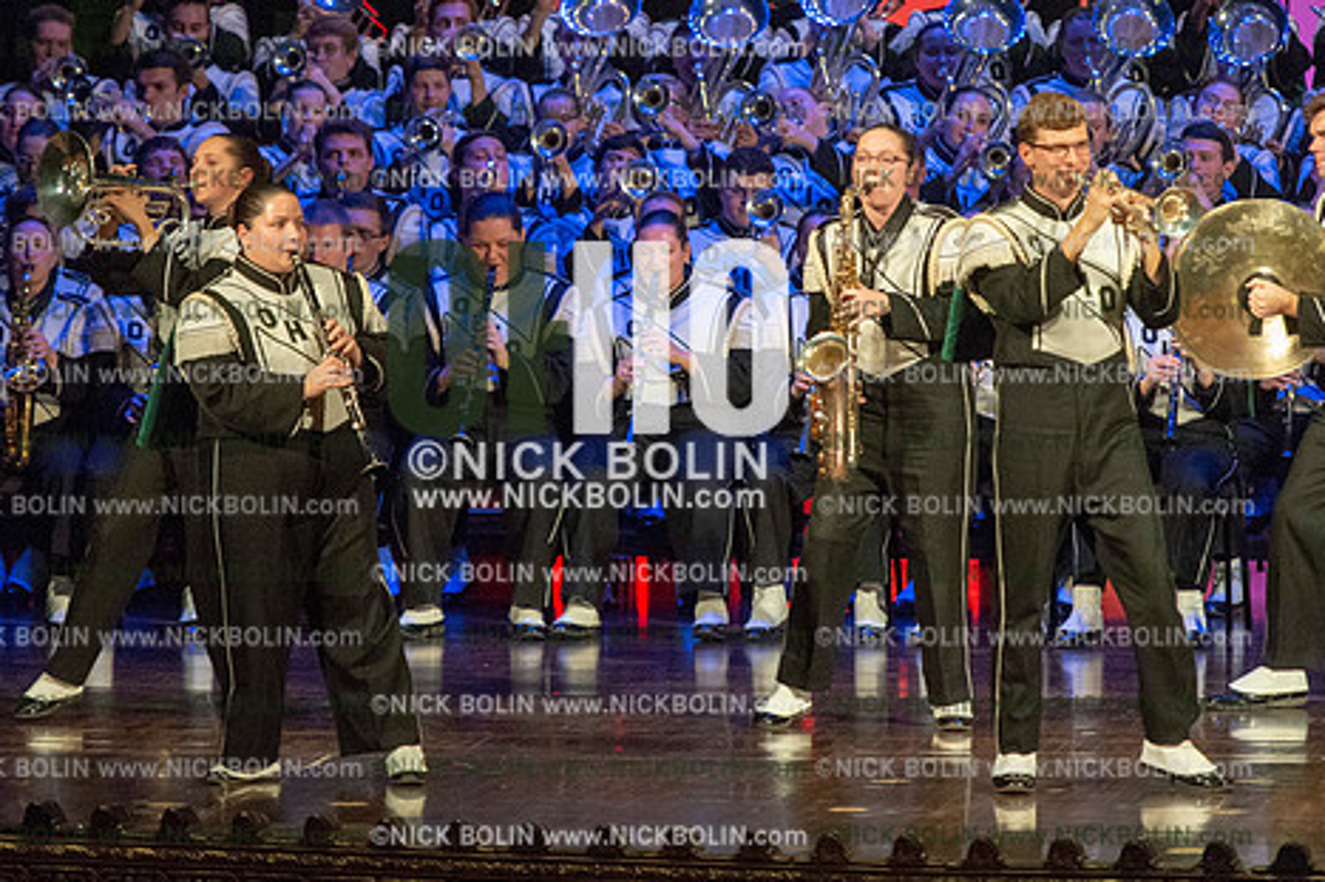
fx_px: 10964
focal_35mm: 298
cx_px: 587
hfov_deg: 6.9
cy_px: 374
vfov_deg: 4.6
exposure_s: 1/400
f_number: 5.6
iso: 8000
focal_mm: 240
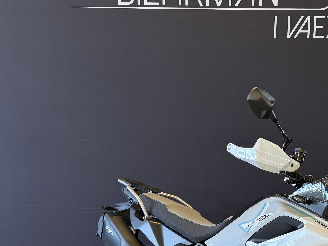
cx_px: 216
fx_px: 550
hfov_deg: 33.0
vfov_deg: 24.5
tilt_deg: -11.8
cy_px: 222
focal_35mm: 58
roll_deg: -0.8
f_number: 1.78
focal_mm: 6.76
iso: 250
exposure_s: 1/100
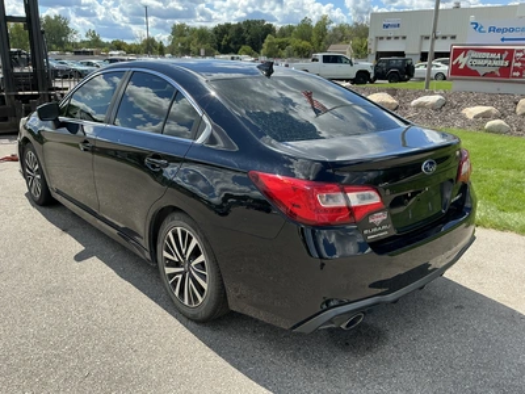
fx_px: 425
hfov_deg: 63.4
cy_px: 197
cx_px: 262
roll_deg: +0.2
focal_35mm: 28
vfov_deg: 49.7
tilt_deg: -15.2
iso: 25
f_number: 1.8
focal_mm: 3
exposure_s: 1/1055
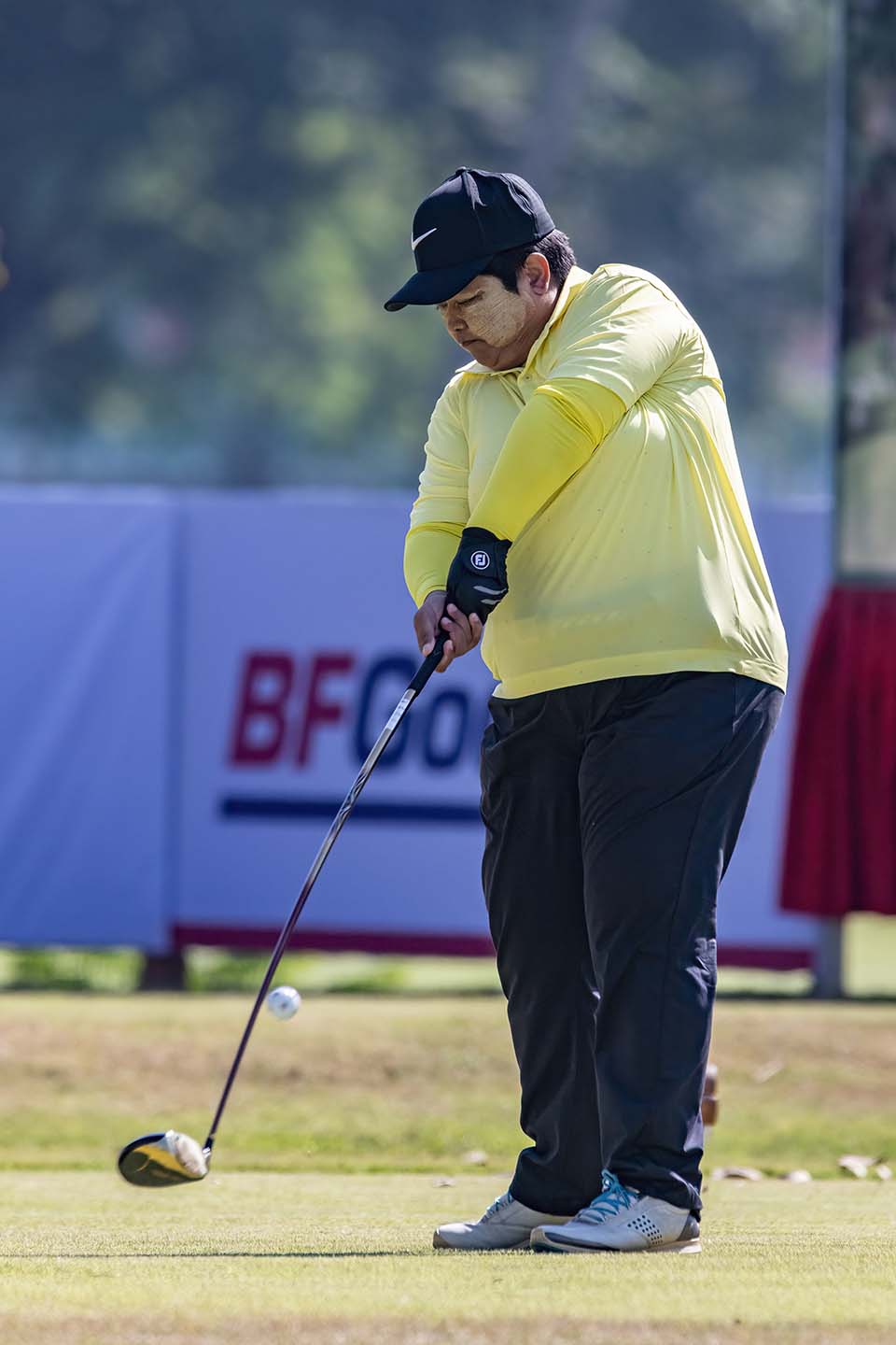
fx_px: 24265
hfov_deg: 2.1
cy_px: 672
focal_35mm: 650
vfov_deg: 3.2
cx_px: 448
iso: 900
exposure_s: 1/2000
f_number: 8
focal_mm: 650
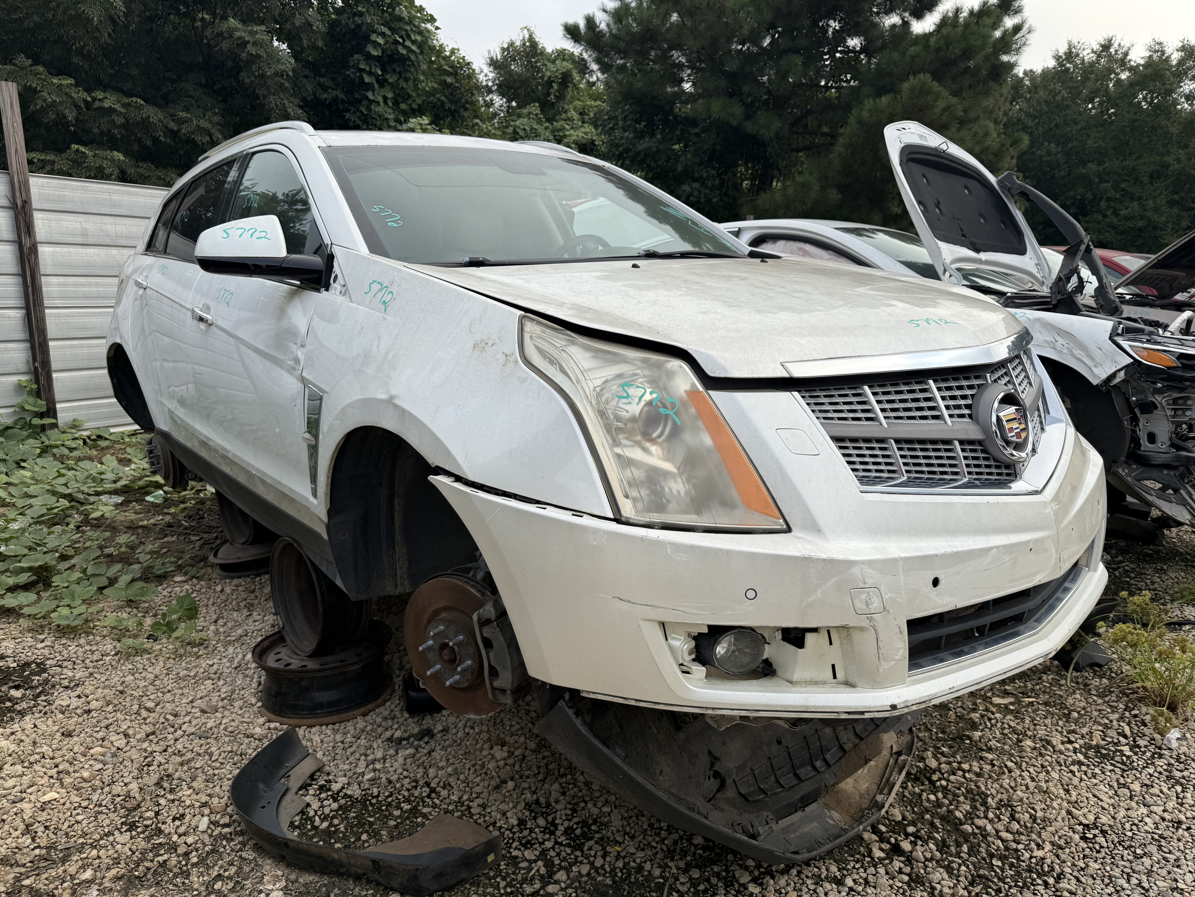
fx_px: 829
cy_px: 448
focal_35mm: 24
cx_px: 598
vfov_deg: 56.8
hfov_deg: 71.6
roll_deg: -1.6
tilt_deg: -12.1
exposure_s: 1/1901
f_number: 1.78
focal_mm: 6.76
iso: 80
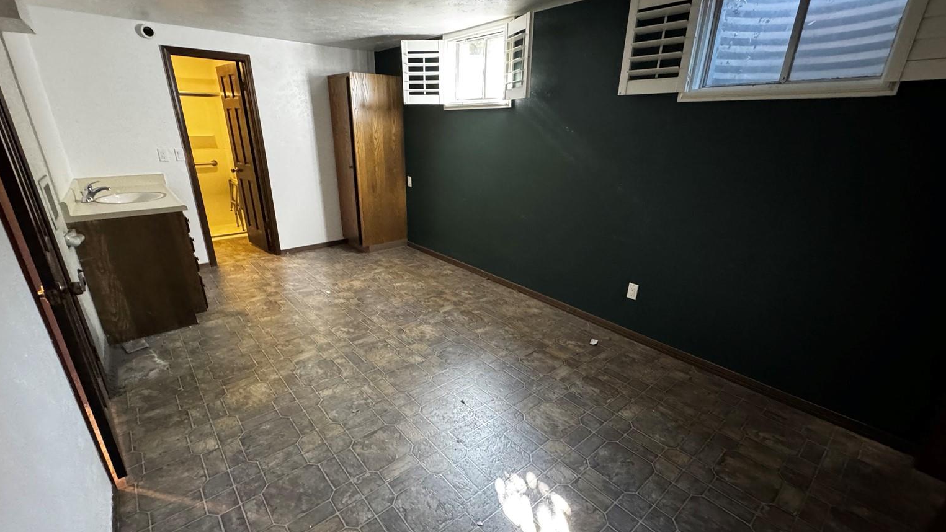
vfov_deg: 67.0
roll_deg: -0.8
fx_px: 401
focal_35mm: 16
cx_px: 463
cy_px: 281
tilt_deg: -21.5
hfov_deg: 99.4
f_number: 2.2
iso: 1000
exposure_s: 1/40
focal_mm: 2.22
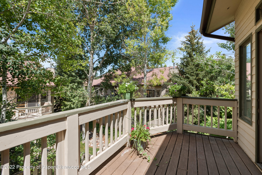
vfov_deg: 70.5
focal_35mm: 17
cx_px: 131
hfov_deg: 93.3
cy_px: 88
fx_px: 124
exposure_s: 1/200
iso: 250
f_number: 7.1
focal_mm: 17
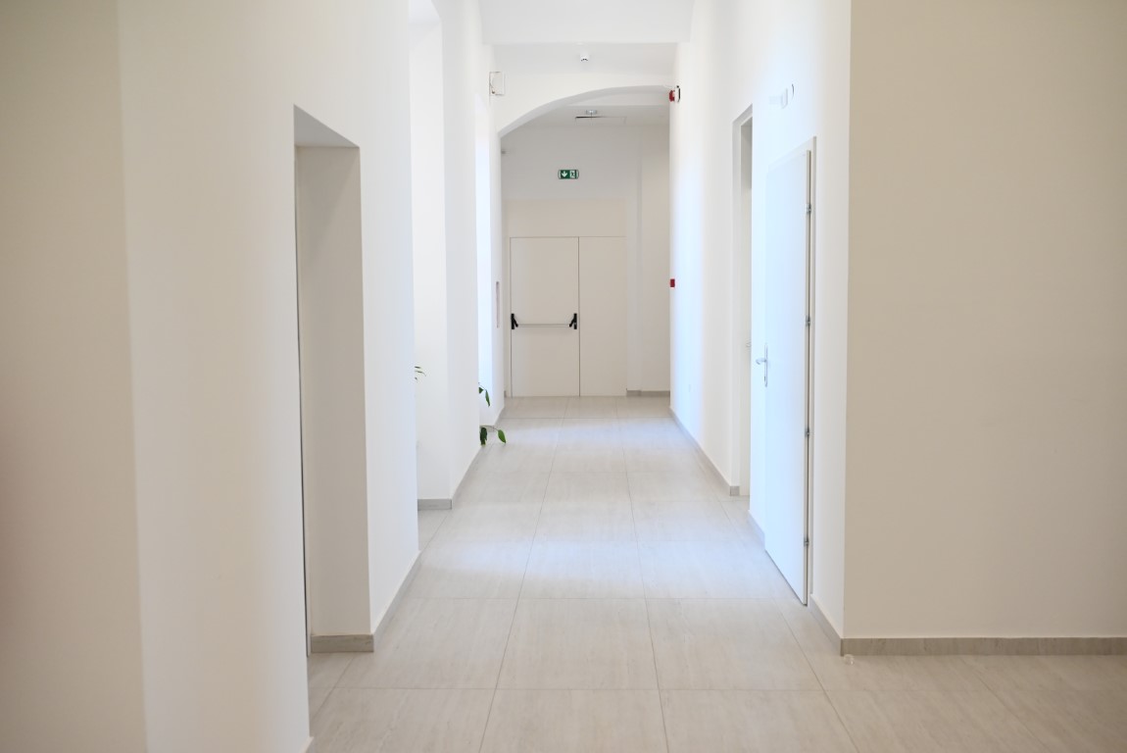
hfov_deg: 54.4
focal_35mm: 35
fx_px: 1096
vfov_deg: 37.9
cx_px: 564
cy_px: 376
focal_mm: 35
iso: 1600
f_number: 4
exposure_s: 1/400
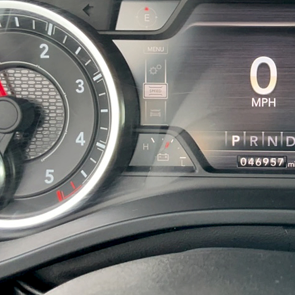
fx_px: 521
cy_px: 129
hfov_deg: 30.3
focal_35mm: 54
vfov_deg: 31.6
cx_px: 264
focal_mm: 3
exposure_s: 1/120
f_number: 1.8
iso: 100
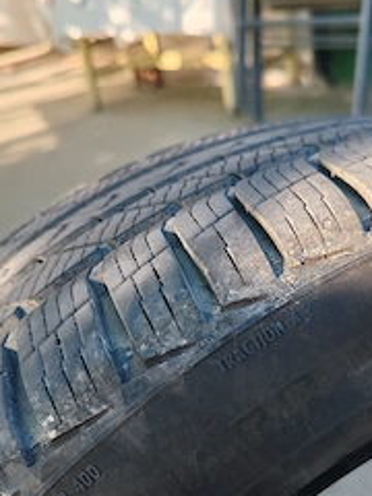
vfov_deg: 41.8
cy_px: 302
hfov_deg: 32.2
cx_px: 194
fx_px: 645
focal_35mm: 45
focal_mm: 6.12
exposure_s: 1/110
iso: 50
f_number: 1.9
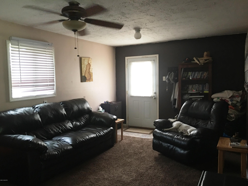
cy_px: 93
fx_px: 208
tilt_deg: -4.7
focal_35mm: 29
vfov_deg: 48.2
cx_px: 124
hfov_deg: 61.7
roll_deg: +0.2
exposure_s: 1/15
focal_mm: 4.15
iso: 80
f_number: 2.2
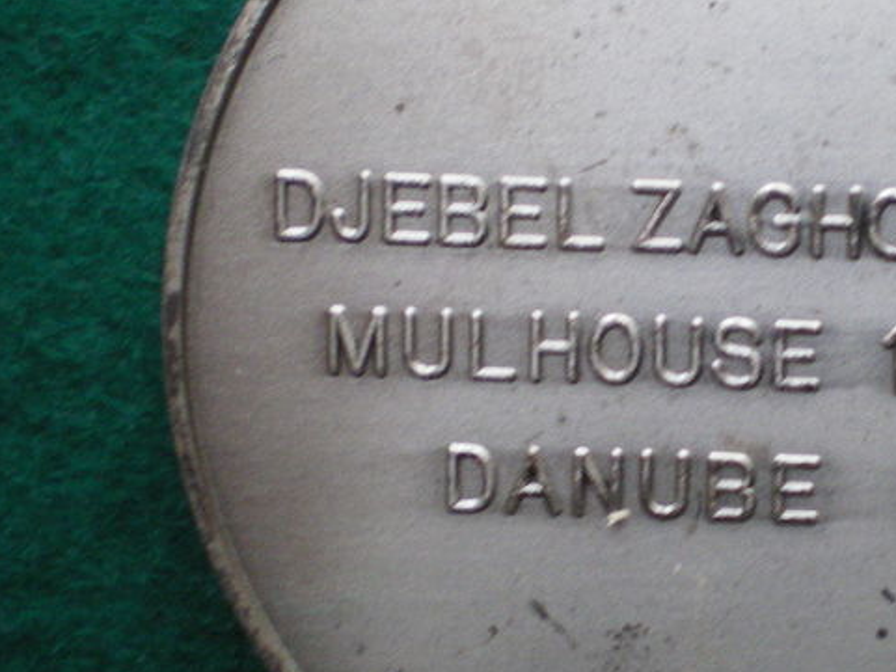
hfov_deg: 24.2
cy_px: 380
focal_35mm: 79
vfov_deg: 18.7
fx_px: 2045
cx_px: 764
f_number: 3.1
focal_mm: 6.3
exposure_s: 1/50
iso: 320
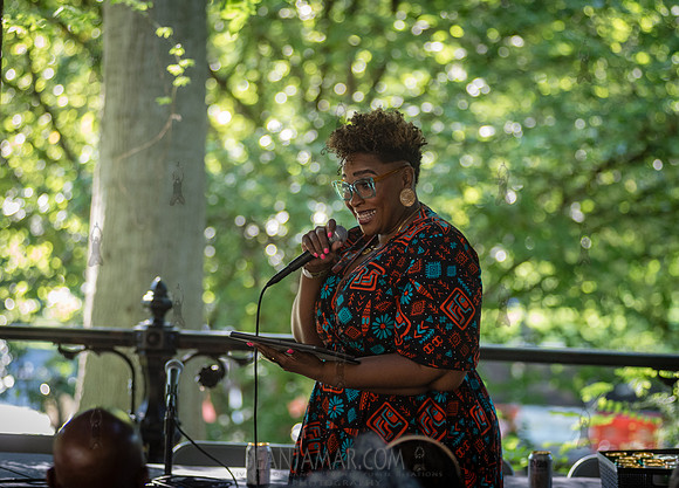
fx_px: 2241
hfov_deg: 17.2
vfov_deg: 12.4
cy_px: 222
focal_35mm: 116
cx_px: 354
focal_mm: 100
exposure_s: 1/400
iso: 1600
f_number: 2.8
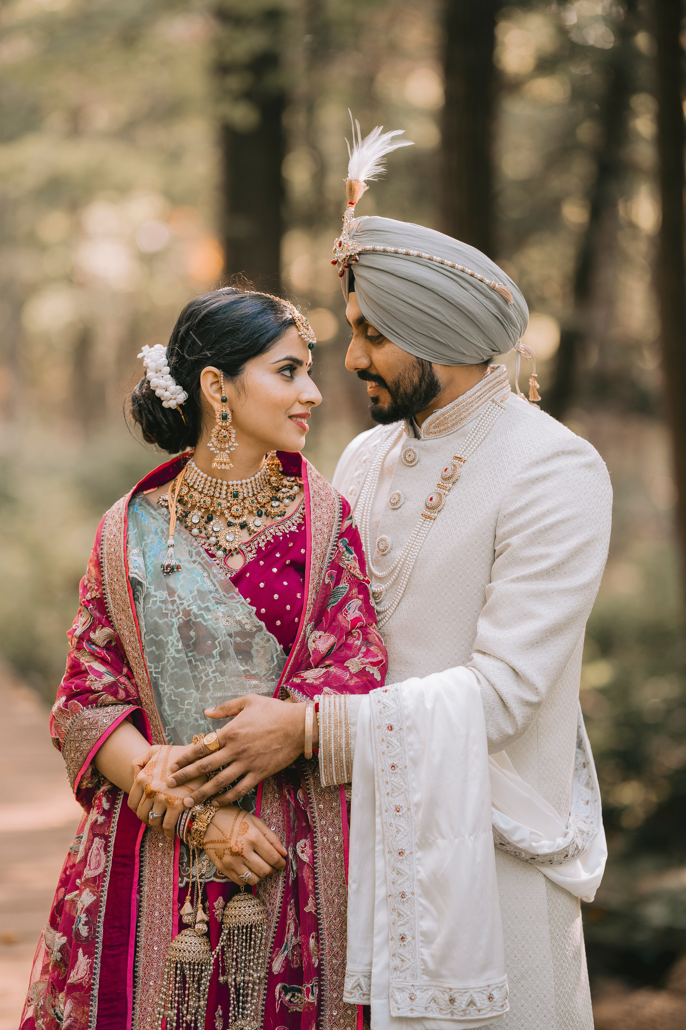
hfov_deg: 16.1
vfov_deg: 23.9
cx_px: 343
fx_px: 2429
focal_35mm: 85
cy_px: 515
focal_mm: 85
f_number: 1.6
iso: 250
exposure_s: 1/200
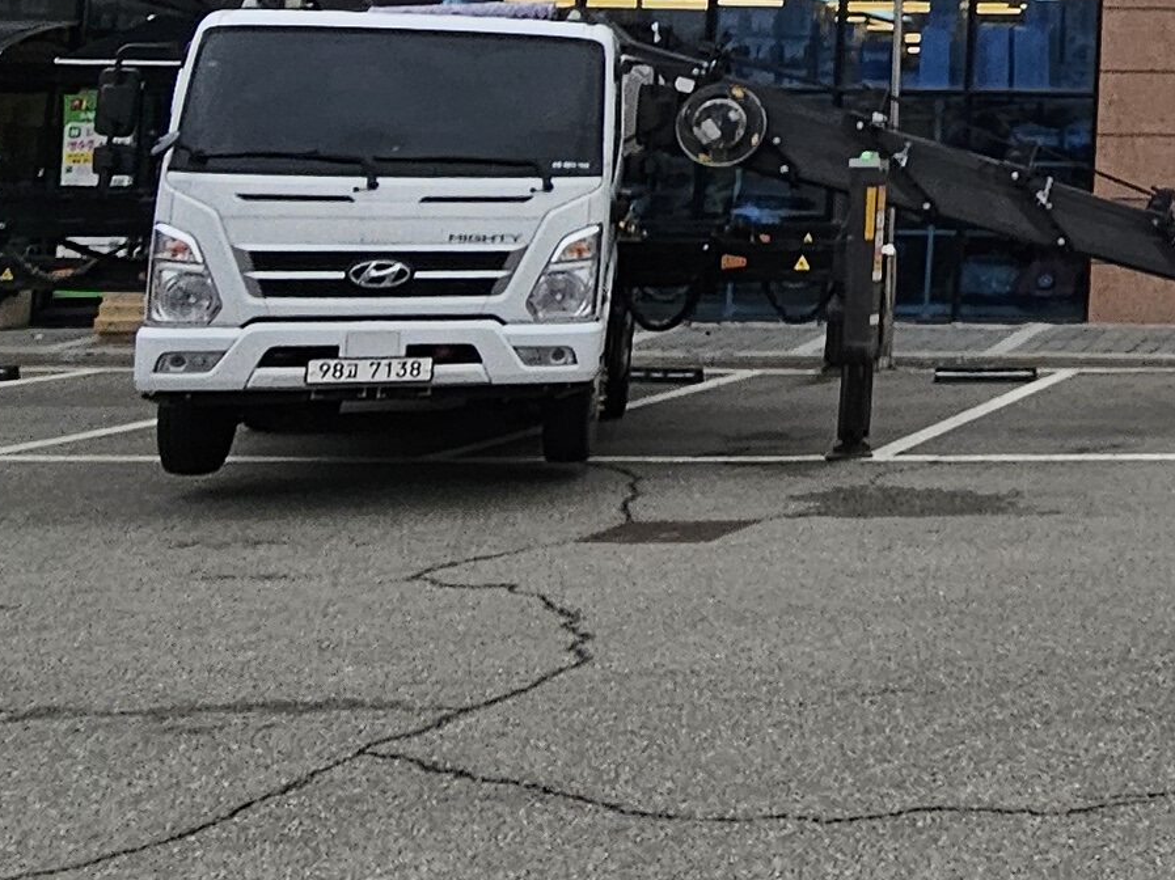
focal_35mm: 58
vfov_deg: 23.9
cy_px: -47
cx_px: 1763
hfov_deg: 25.2
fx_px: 1968
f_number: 2.2
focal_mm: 2.2
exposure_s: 1/1000
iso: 80
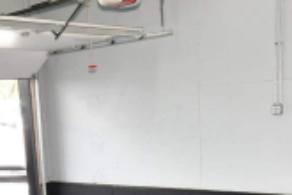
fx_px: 552
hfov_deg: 29.6
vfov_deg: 18.4
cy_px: 268
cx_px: 120
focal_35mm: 68
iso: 400
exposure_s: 1/100
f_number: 5.6
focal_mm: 10
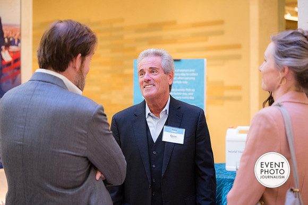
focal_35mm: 70
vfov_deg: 19.5
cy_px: 102
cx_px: 154
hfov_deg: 28.8
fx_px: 599
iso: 6400
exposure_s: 1/125
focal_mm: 70
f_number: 2.8
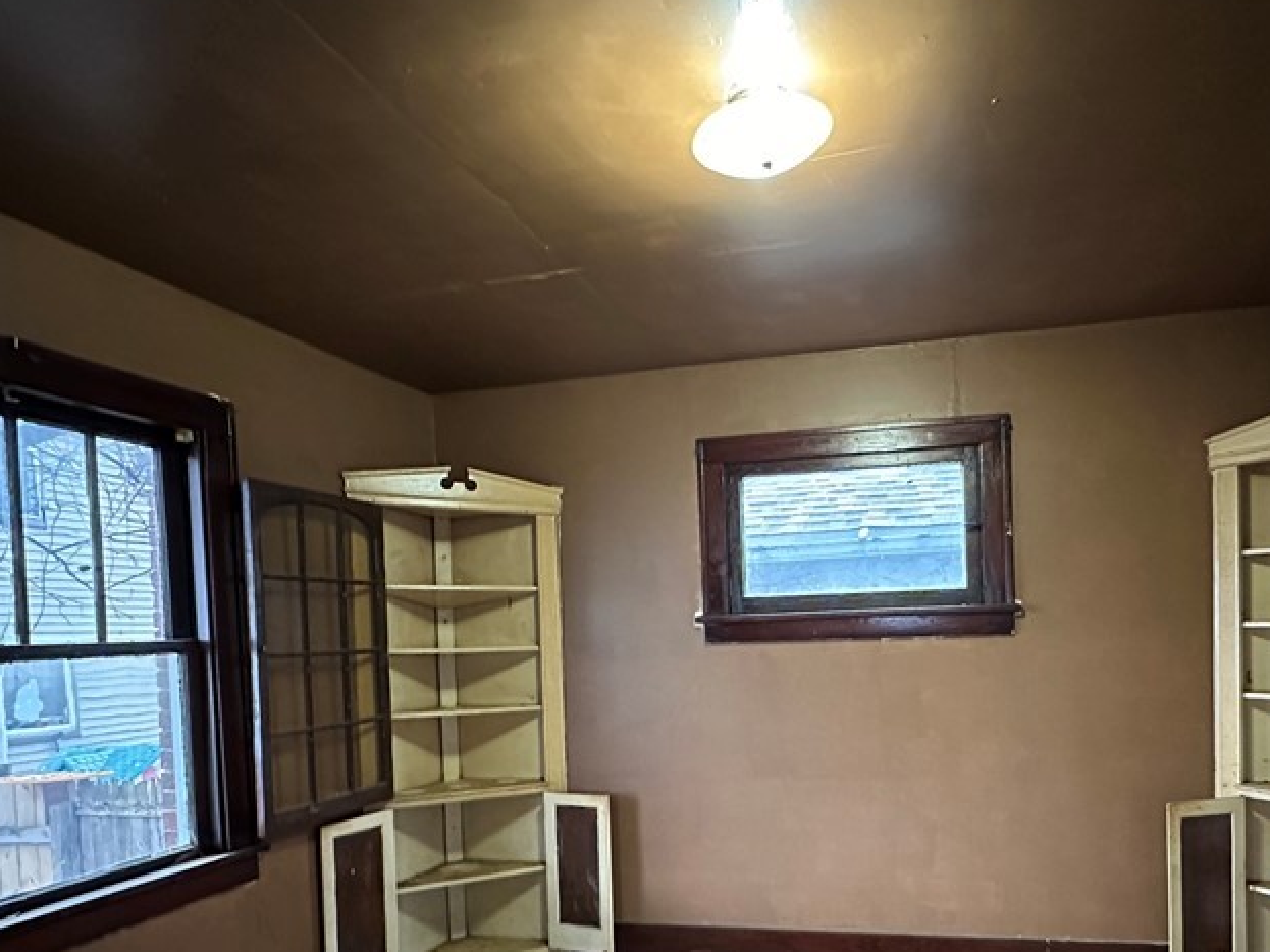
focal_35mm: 23
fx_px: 844
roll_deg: +1.8
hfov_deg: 72.9
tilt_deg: -2.1
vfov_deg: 57.2
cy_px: 656
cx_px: 777
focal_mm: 2.22
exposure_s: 1/40
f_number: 2.2
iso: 1250
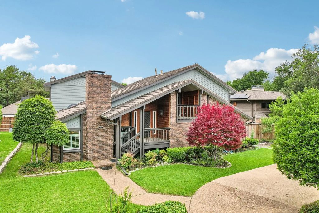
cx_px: 160
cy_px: 106
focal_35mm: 22
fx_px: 195
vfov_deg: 57.2
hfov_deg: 78.6
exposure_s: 1/350
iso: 100
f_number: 2.8
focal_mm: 8.4
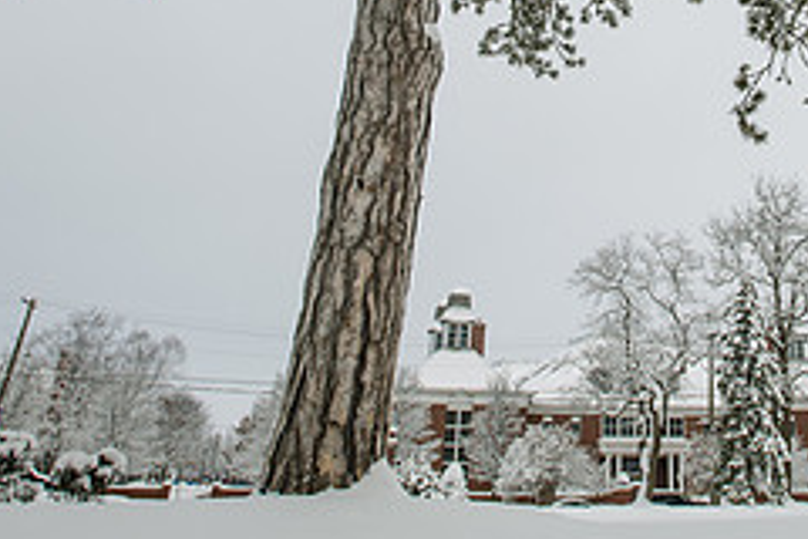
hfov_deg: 45.3
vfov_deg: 29.1
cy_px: -72
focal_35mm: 41
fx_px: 920
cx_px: 633
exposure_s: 1/400
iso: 200
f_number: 5
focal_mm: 17
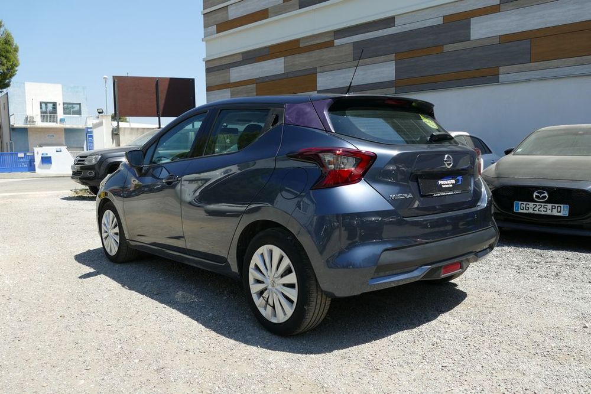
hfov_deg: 63.7
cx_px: 296
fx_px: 476
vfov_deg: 45.0
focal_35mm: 29
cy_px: 197
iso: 125
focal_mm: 10.6
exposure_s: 1/1300
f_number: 3
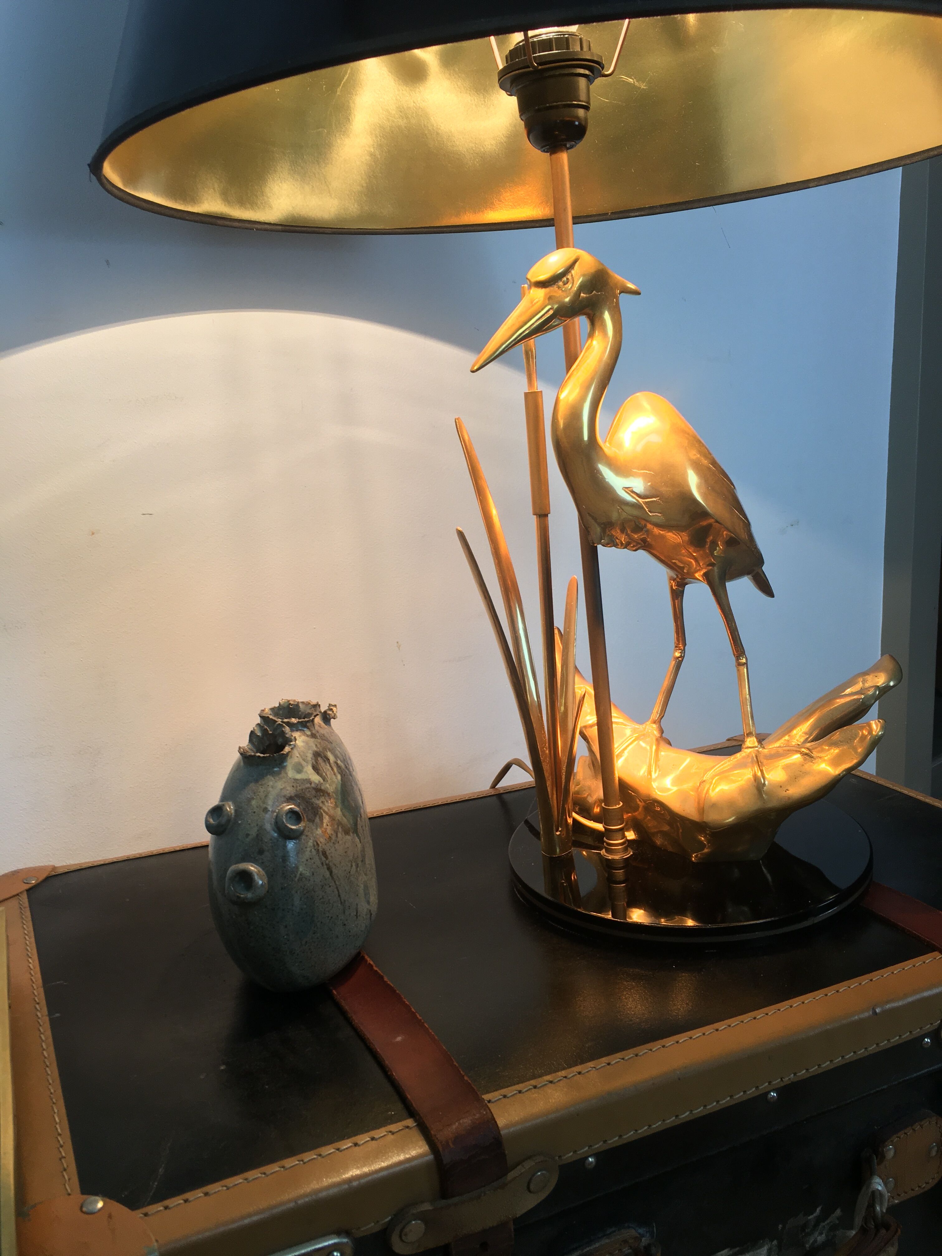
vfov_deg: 61.7
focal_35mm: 29
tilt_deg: -11.5
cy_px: 628
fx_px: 1052
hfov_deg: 48.2
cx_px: 471
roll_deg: +1.5
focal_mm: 4.15
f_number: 2.2
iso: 32
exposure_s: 1/50
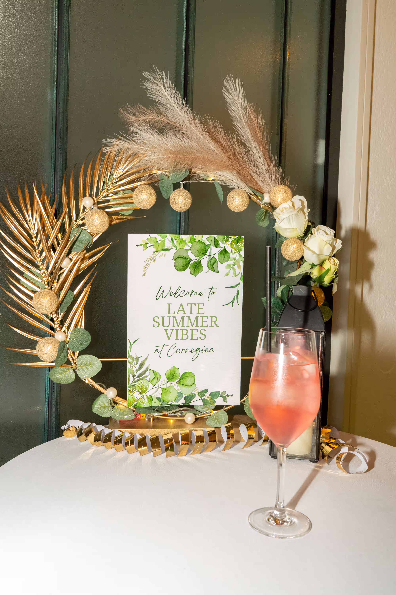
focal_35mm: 31
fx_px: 511
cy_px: 298
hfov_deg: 42.3
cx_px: 198
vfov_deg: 60.3
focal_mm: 31
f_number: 9
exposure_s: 1/125
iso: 8000
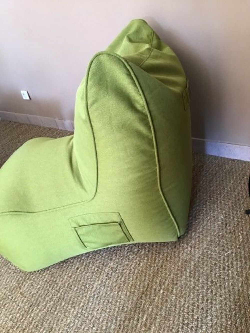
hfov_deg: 45.4
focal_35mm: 31
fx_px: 298
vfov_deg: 58.3
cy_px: 166
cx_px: 125
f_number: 2.4
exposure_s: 1/33
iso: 125
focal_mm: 3.3
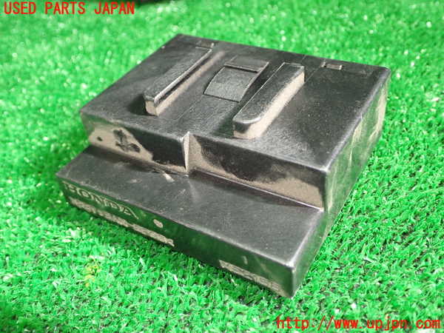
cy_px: 166
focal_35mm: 36
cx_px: 222
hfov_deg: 51.4
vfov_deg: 39.7
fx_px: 462
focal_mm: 6.37
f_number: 2.5
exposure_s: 1/40
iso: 640
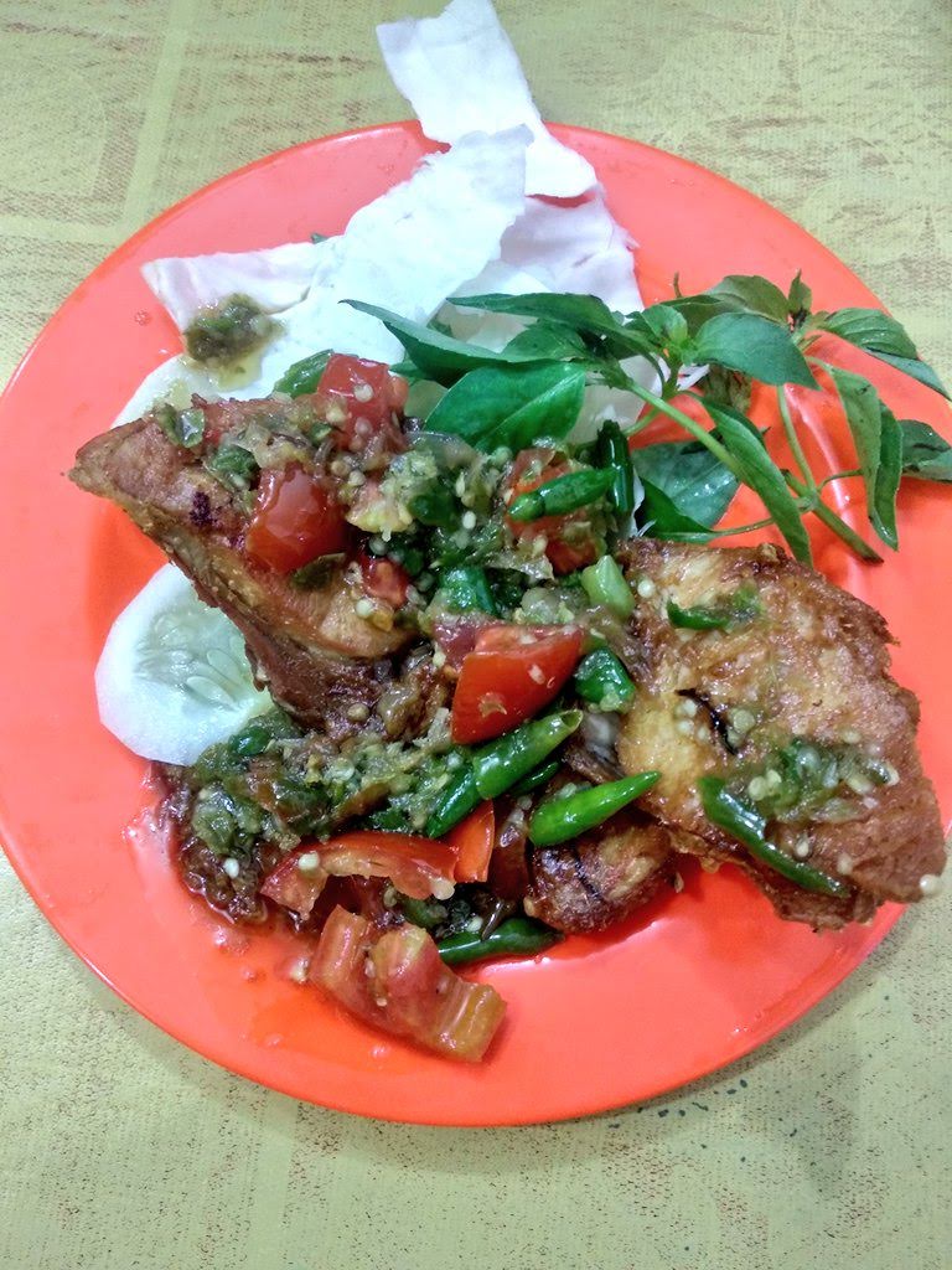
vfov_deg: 67.3
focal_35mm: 26
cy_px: 635
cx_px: 476
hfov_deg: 53.1
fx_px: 953
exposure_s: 1/20
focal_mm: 3.81
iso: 800
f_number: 2.2
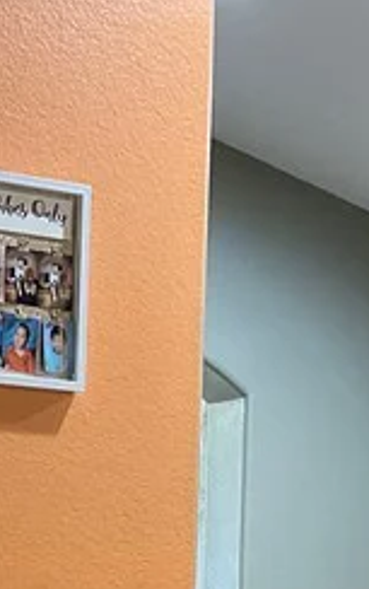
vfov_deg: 15.5
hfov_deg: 10.2
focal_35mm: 129
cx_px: 150
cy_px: 741
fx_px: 2071
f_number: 1.8
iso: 200
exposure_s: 1/40
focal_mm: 3
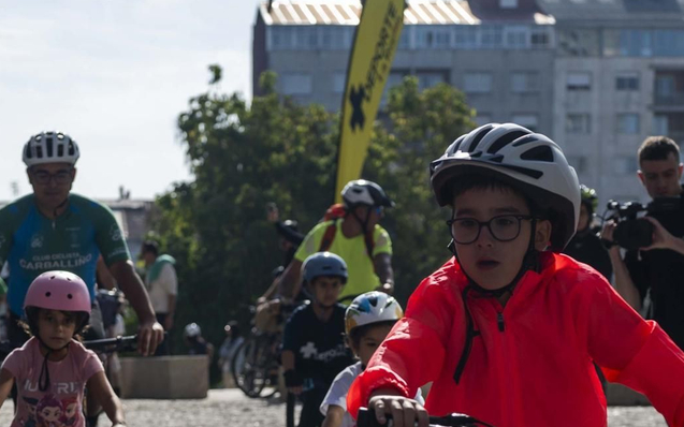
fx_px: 2386
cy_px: 558
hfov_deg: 16.3
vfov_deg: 10.0
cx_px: 200
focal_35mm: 128
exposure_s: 1/1250
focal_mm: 50
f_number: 4.5
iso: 100
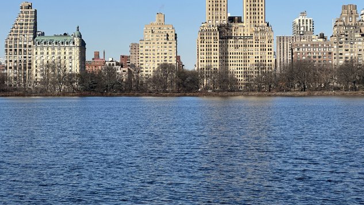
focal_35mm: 102
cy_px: 53
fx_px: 984
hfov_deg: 20.9
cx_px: 185
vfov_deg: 11.8
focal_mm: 9
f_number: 2.8
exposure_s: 1/1064
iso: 32
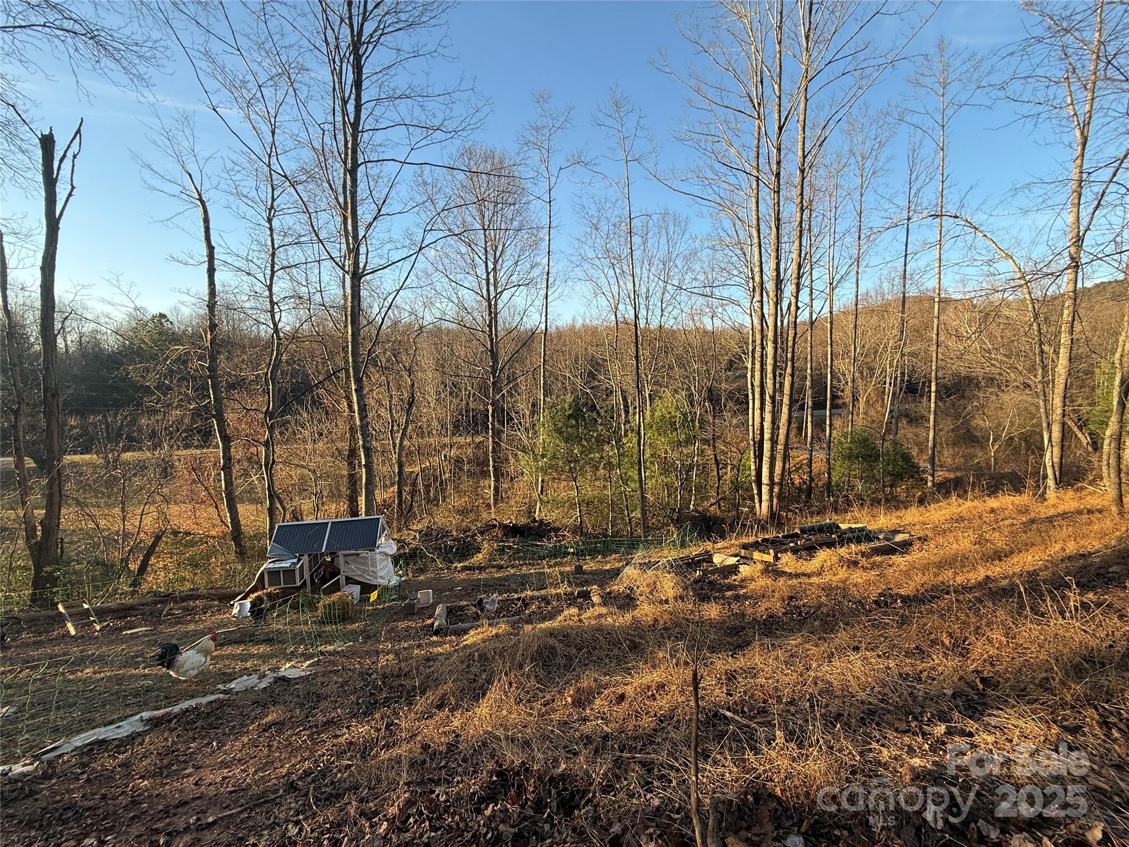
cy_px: 424
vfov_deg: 85.7
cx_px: 564
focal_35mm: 14
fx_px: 457
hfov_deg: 102.1
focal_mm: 2.22
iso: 50
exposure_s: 1/336
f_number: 2.2
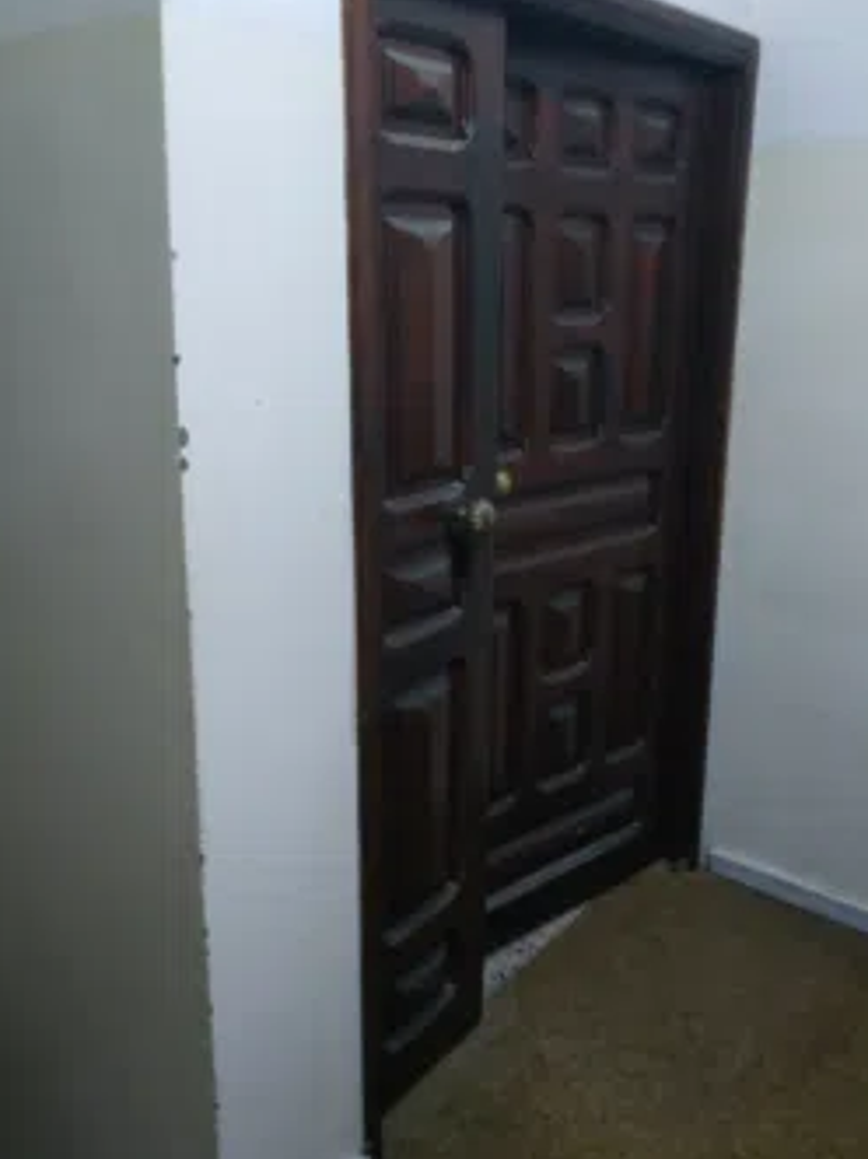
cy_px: 522
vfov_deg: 61.5
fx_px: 970
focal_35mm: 29
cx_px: 514
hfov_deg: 48.0
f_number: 1.9
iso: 800
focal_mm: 3.94
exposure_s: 1/20
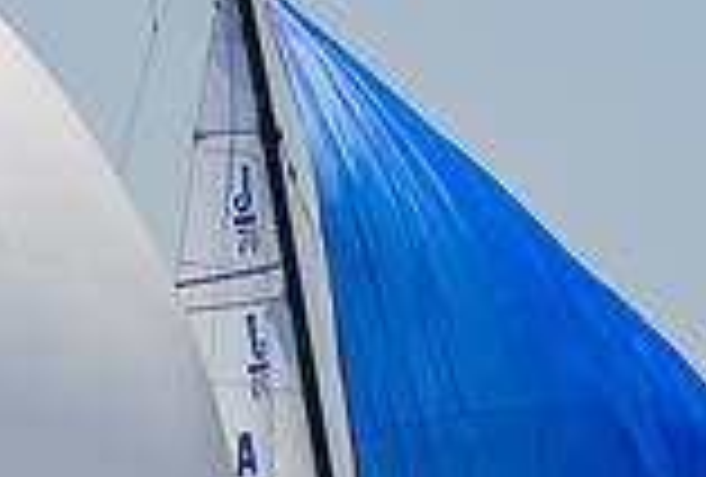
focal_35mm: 513
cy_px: 632
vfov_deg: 2.7
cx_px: -346
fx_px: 10099
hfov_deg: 4.0
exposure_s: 1/640
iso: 640
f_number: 9
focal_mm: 105
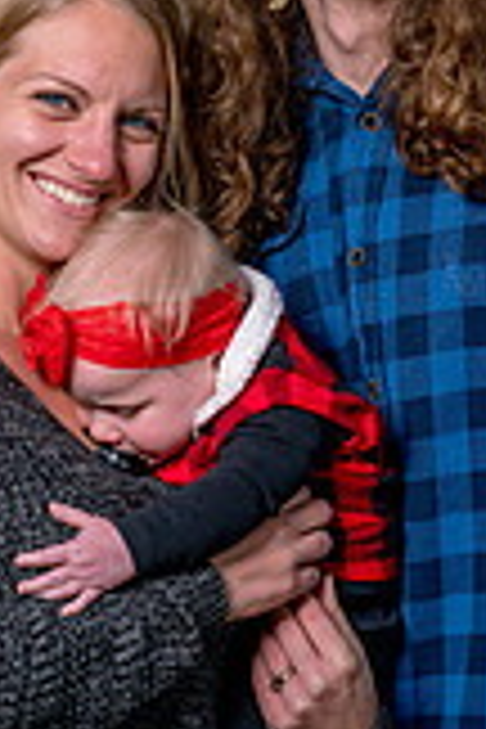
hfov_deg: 9.9
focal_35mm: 139
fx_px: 2815
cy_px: 346
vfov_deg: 14.8
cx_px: 234
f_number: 4.5
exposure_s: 1/1250
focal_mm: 50
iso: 160
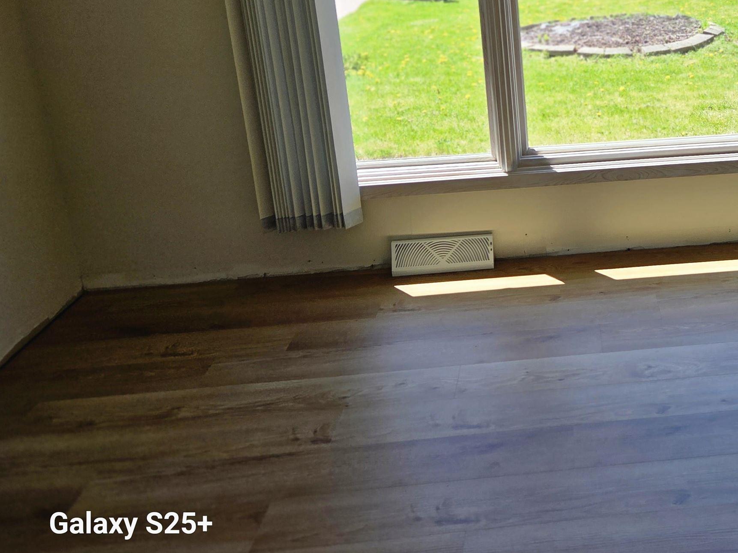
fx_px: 874
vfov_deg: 34.2
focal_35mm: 41
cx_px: 644
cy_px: 117
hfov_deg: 42.5
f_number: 1.8
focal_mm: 5.4
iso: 80
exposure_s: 1/1179
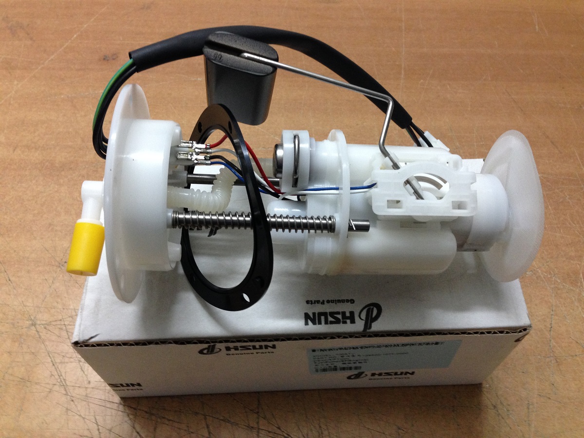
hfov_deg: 55.4
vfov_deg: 42.9
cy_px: 219
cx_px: 292
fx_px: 557
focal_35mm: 33
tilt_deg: -57.0
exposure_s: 1/20
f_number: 2.4
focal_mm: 4.12
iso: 160
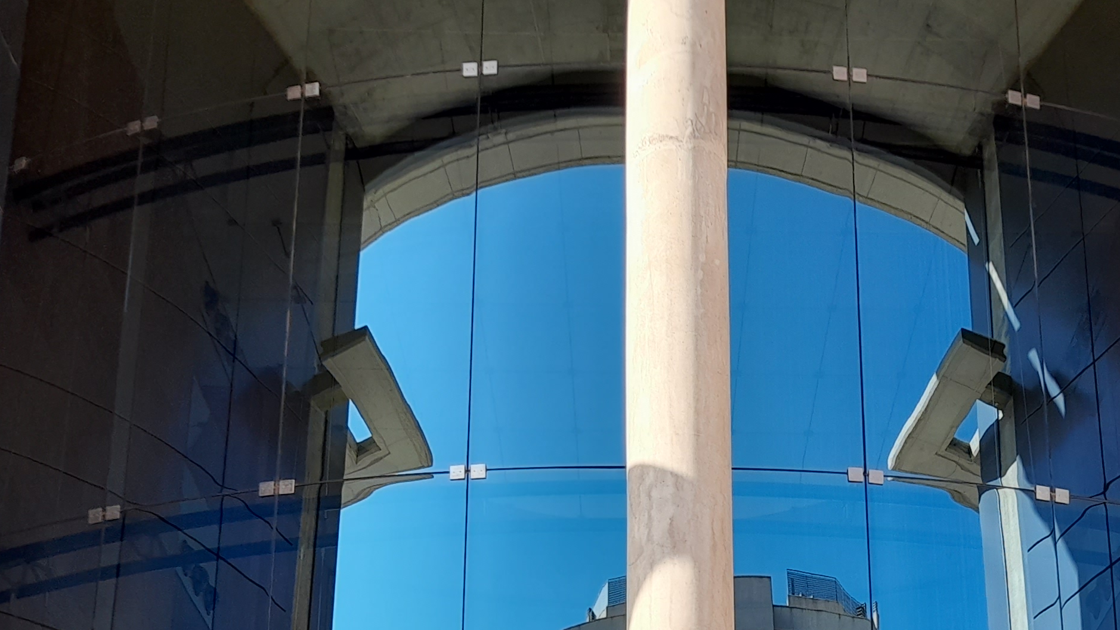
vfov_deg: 19.2
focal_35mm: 58
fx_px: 1723
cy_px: 815
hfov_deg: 35.9
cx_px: 670
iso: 20
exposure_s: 1/124
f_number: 2
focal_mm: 4.6
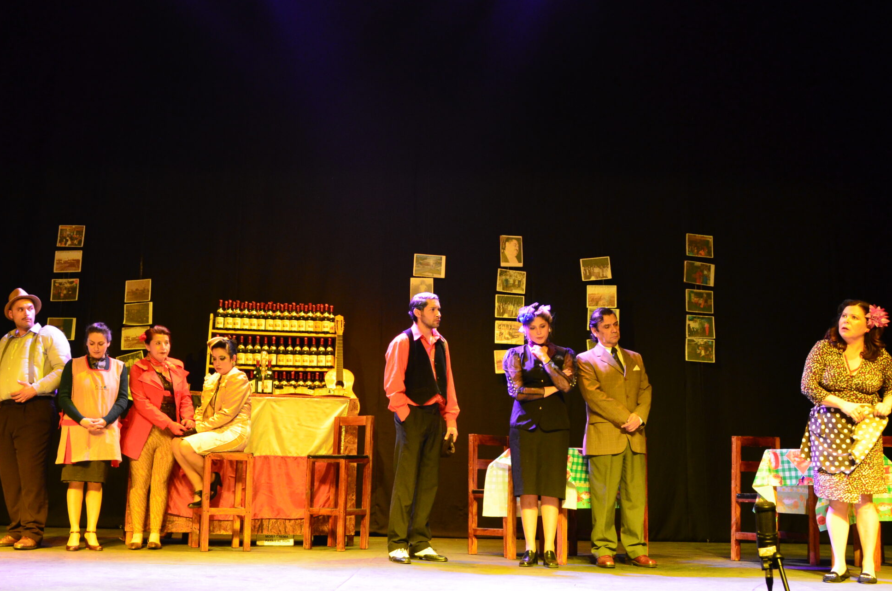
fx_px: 1030
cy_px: 283
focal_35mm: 42
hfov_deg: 46.8
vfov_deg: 32.0
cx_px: 423
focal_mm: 21
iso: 1600
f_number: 6.3
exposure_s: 1/13
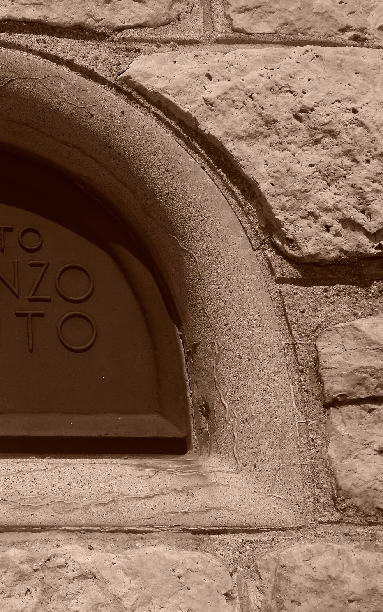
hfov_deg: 21.4
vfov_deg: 36.3
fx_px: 935
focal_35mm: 56
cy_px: 302
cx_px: -83
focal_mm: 24
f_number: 11
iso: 100
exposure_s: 1/80
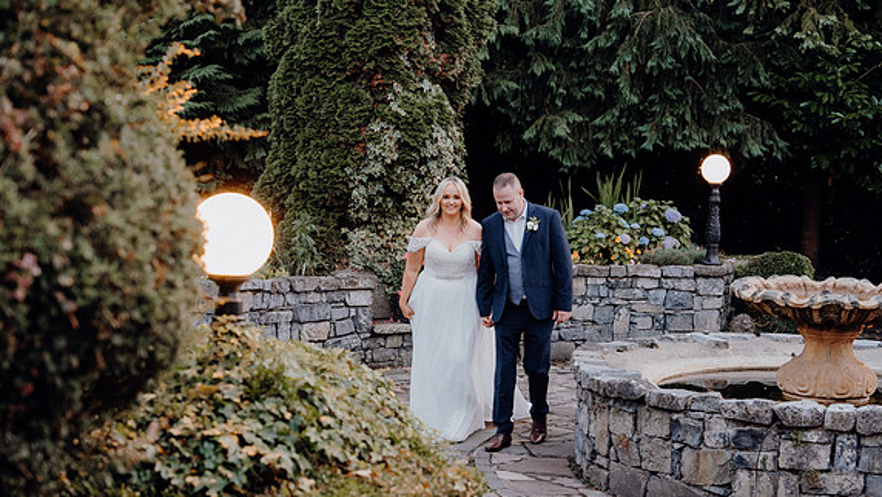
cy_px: 285
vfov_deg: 17.7
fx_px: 1591
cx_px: 443
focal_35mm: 68
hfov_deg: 31.0
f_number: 3.5
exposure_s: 1/160
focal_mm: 64
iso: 3200
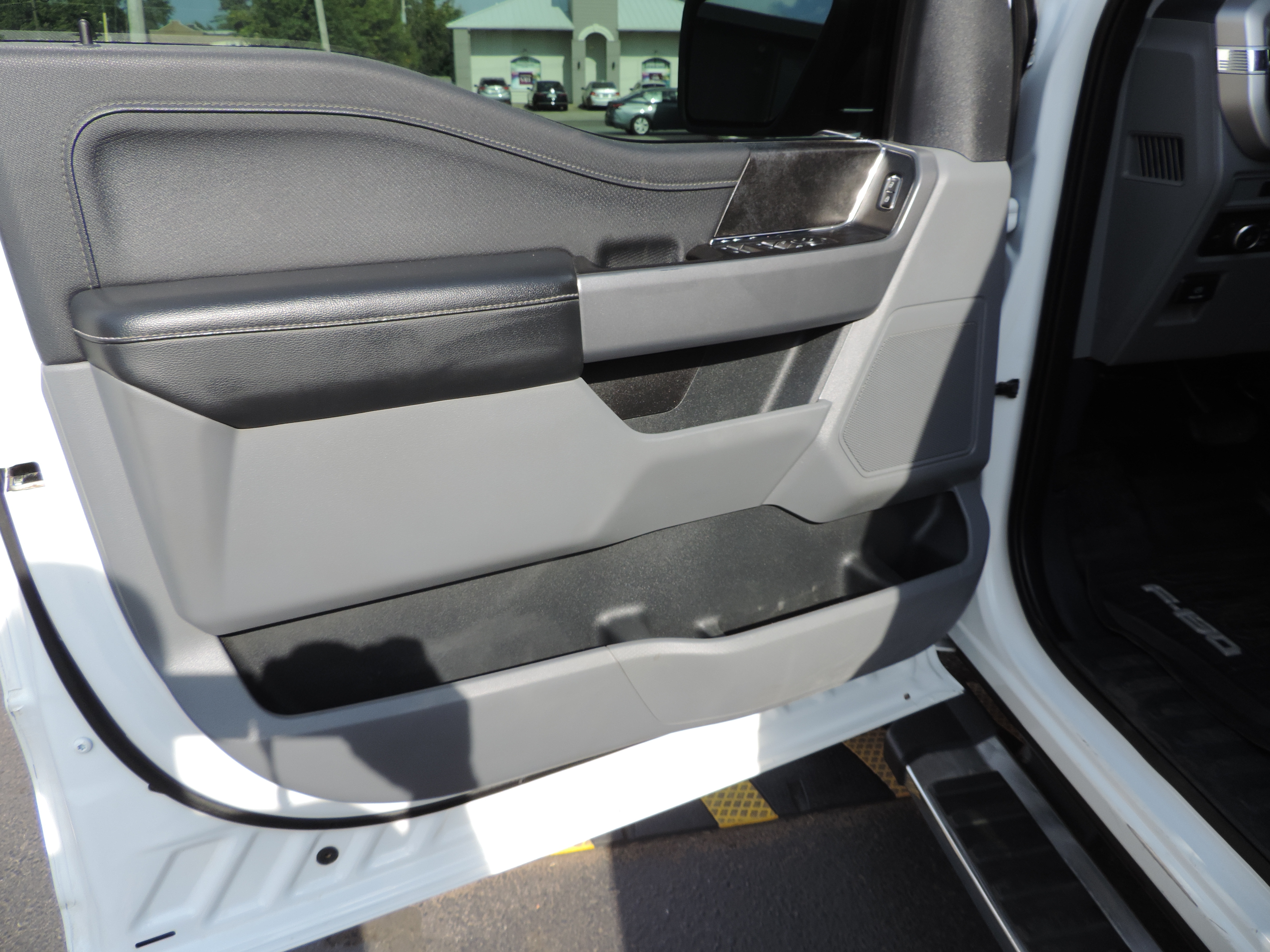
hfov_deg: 71.6
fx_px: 881
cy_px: 476
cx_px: 635
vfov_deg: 56.8
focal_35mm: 24
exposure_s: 1/500
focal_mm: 4.3
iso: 80
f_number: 3
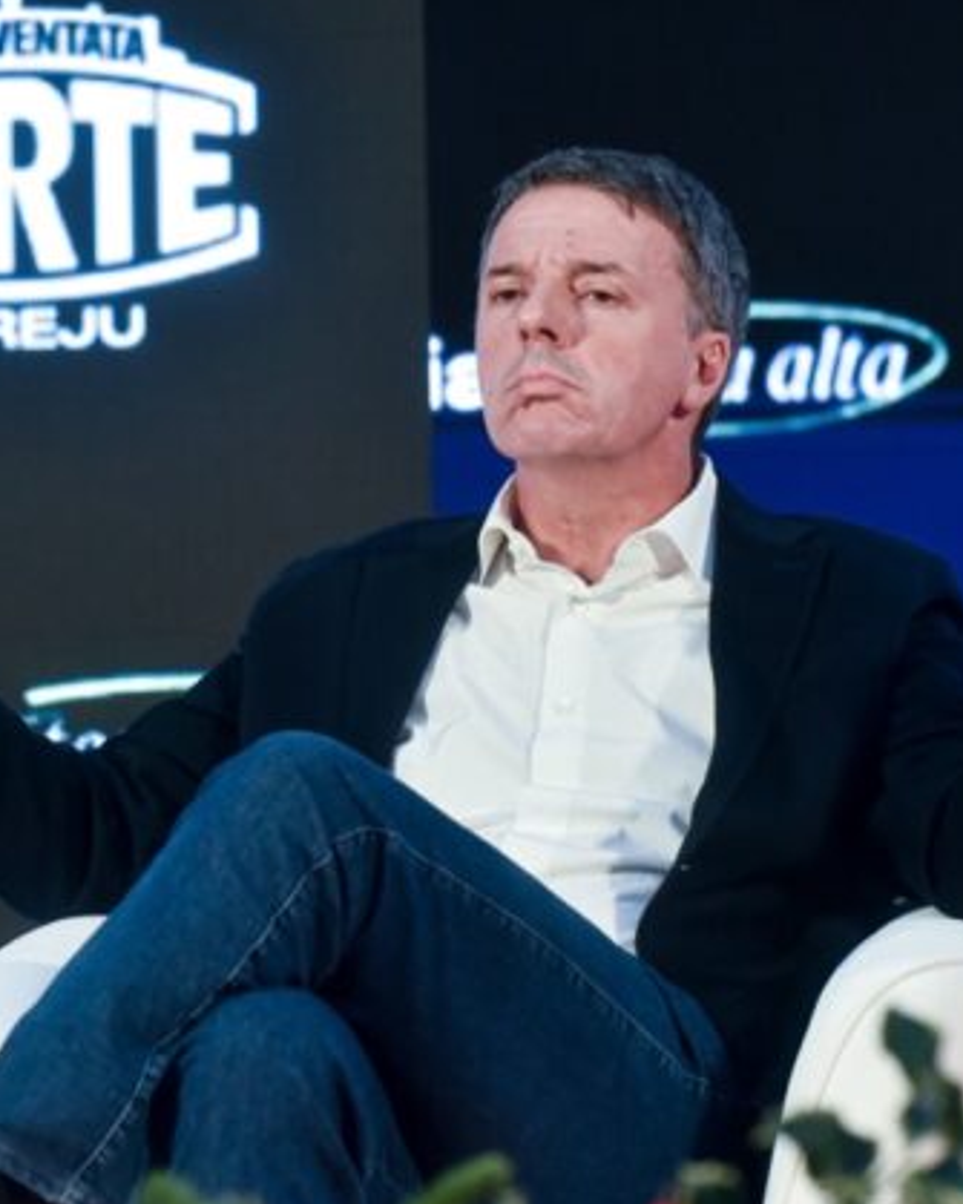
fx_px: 8589
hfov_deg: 6.4
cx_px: 589
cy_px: 527
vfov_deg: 8.0
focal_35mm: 241
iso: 1600
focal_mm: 140
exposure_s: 1/400
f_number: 4.5
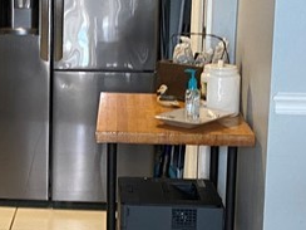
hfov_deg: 17.7
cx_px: 9
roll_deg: -0.2
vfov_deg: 13.6
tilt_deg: -11.2
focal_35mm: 109
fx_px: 964
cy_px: 112
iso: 250
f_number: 1.8
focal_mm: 4.25
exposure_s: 1/60
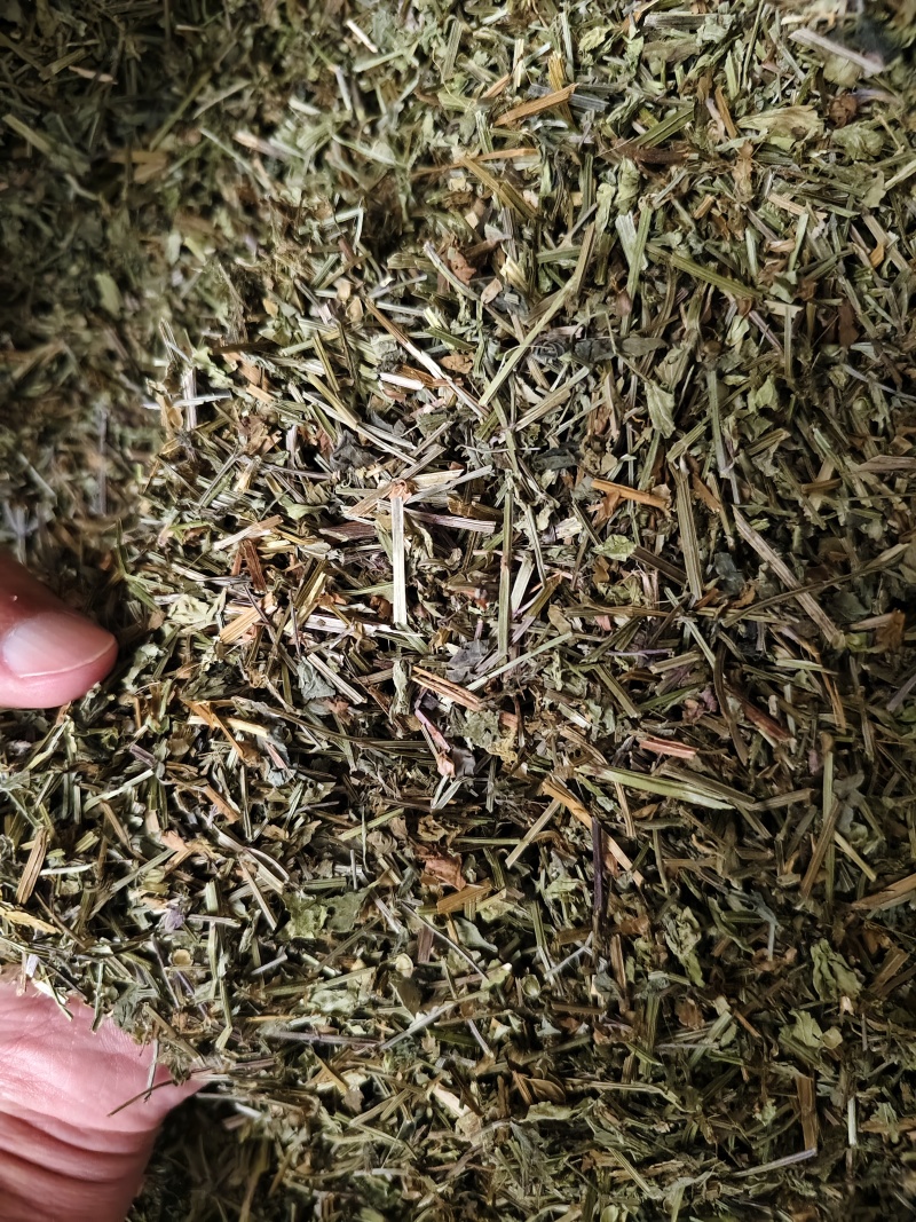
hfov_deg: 58.9
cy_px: 611
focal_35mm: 23
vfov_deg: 73.9
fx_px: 812
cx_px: 458
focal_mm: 5.56
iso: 6480
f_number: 1.88
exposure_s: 1/215
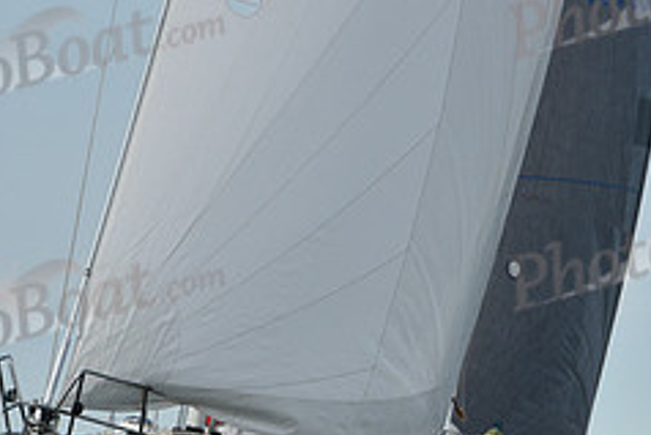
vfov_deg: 2.8
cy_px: 420
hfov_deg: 4.2
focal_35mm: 487
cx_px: 369
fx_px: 8812
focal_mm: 200
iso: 320
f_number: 8
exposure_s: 1/1000
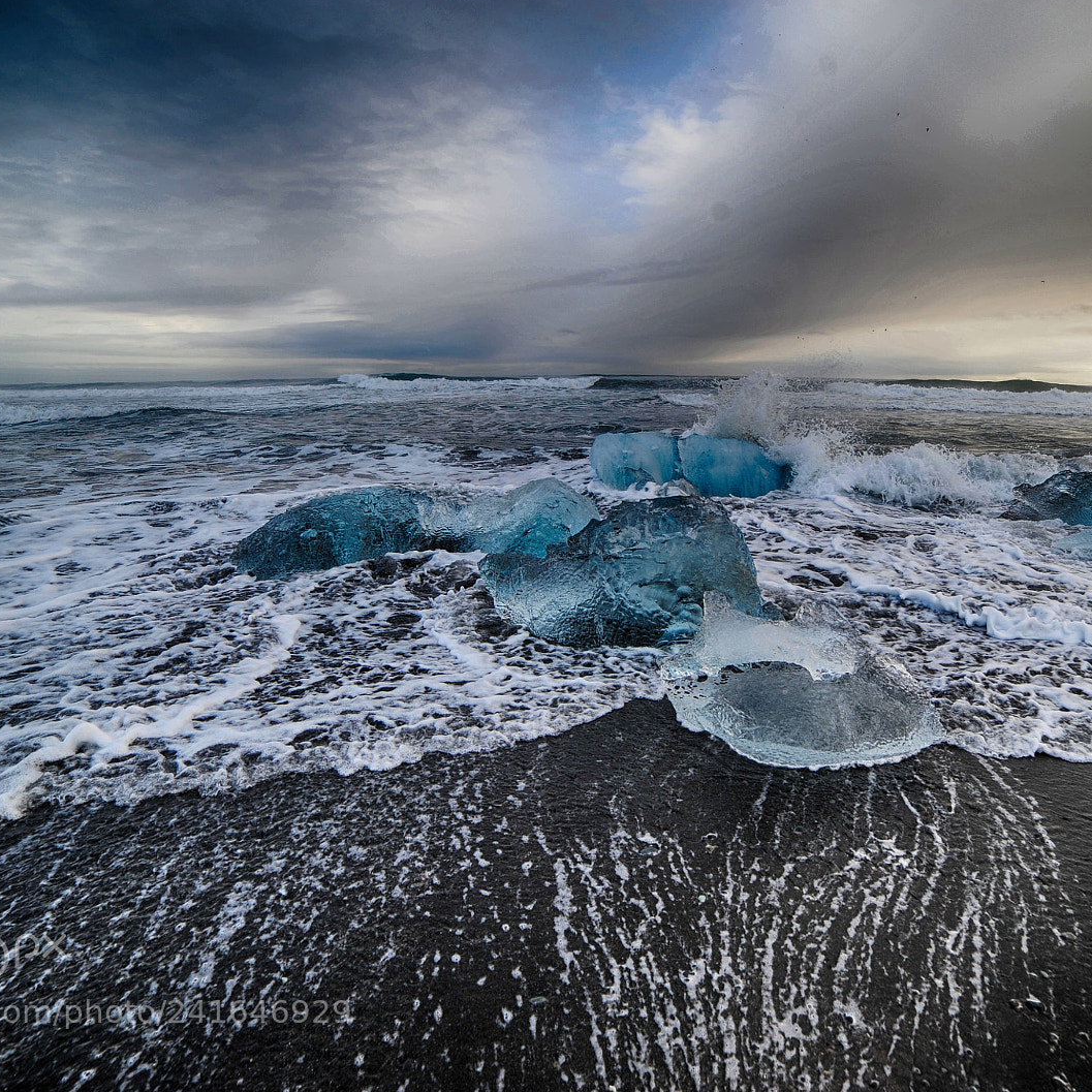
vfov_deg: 80.7
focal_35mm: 18
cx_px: 636
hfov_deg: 80.1
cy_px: 543
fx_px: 642
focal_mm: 14
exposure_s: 1/250
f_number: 7.1
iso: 200
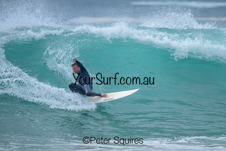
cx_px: 131
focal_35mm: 930
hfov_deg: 2.2
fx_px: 5842
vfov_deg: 1.5
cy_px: 63
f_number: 6.3
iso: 250
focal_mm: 800
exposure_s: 1/2000
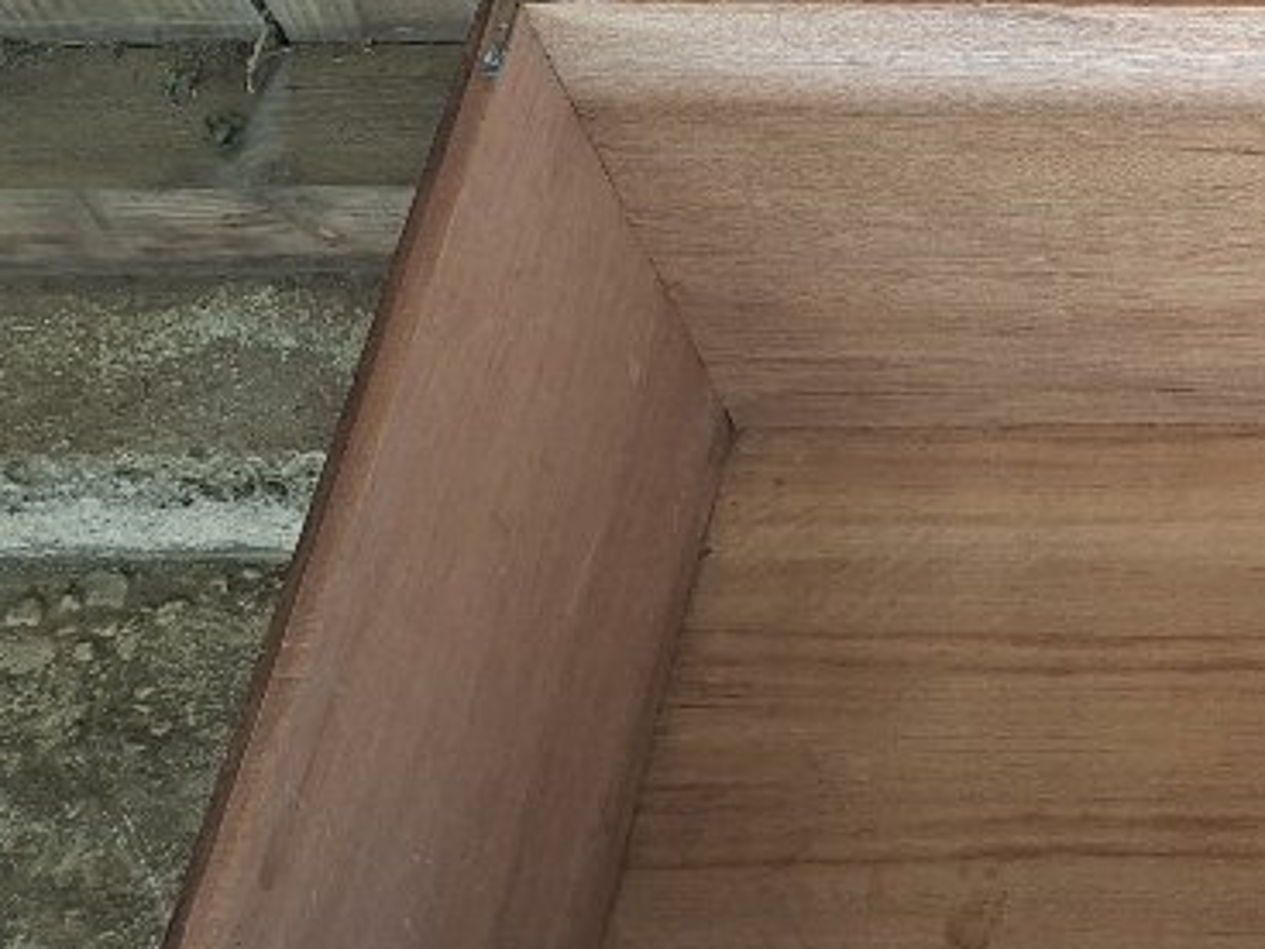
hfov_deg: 22.8
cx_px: 1698
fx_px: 2741
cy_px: 45
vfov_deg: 19.2
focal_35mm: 75
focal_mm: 5.54
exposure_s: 1/60
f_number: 1.8
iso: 200
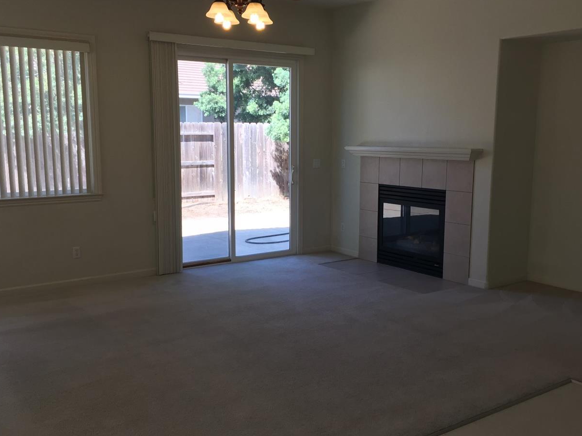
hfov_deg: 51.4
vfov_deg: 39.6
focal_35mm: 36
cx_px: 278
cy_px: 237
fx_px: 605
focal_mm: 4.15
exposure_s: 1/120
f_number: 2.2
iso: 40
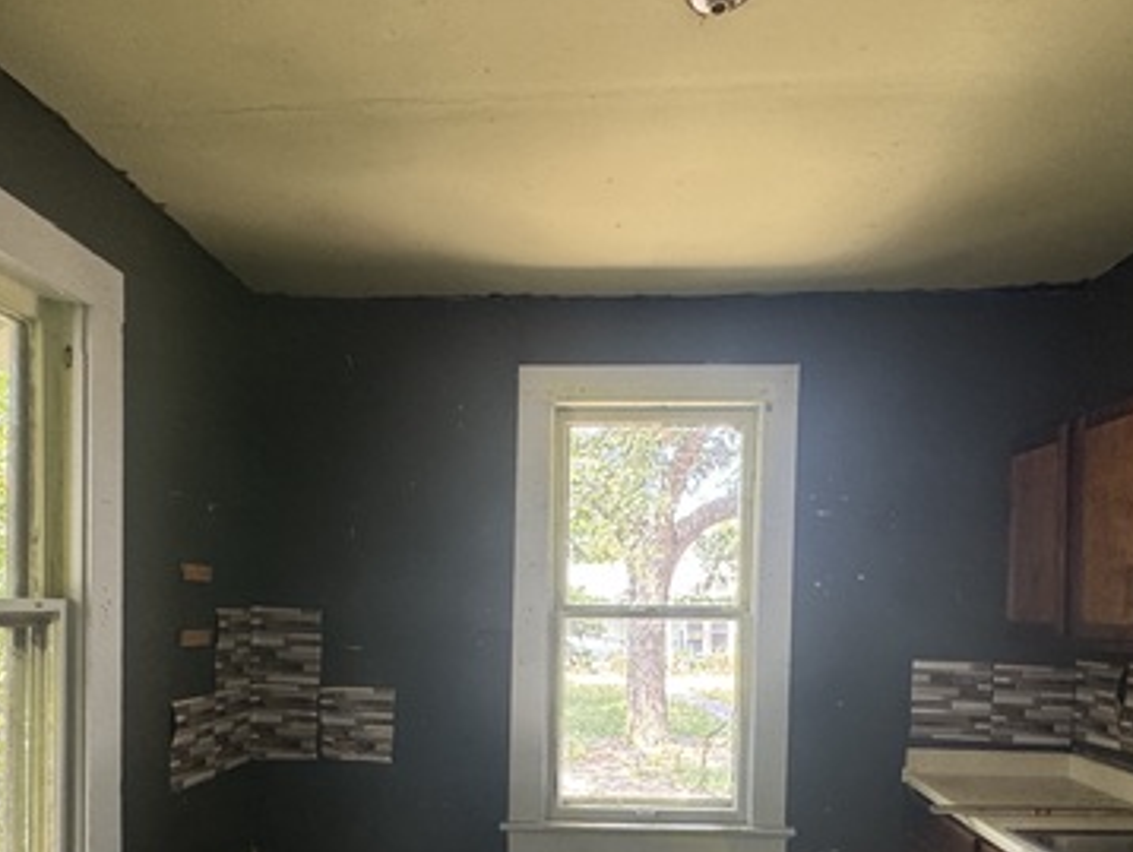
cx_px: 570
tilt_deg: -1.4
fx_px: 819
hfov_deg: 69.4
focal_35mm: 25
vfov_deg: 52.6
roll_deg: -0.4
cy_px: 633
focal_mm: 2.22
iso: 500
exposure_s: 1/60
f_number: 2.2
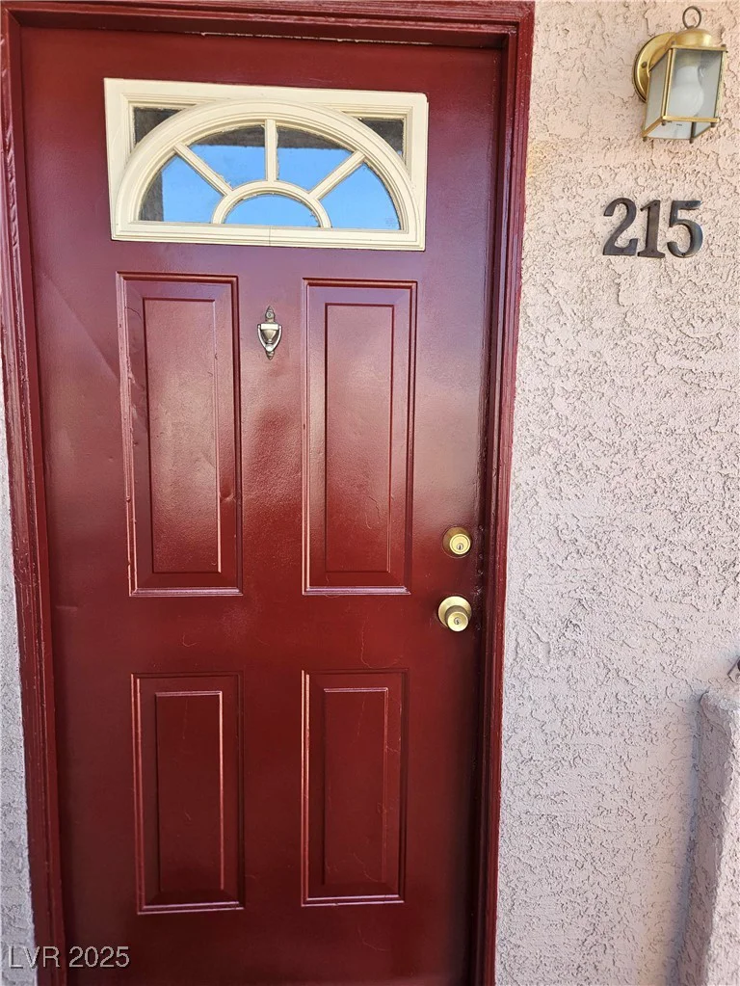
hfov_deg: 58.9
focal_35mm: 23
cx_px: 370
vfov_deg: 73.9
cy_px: 493
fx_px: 655
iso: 100
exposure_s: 1/769
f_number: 1.8
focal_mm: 5.4
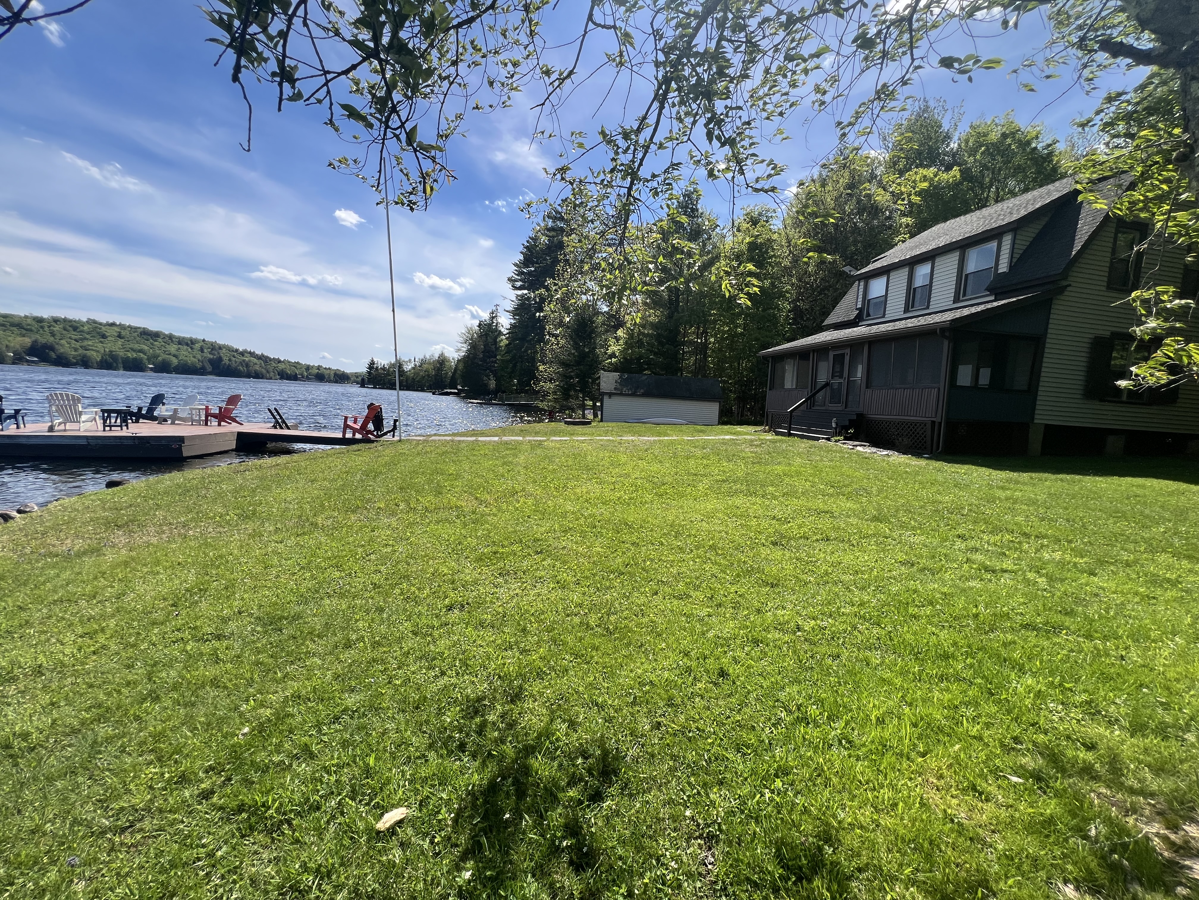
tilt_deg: -6.1
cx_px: 600
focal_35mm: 13
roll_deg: -3.9
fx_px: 450
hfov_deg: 106.2
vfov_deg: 89.9
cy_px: 450
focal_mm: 1.57
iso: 32
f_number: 1.8
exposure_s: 1/968
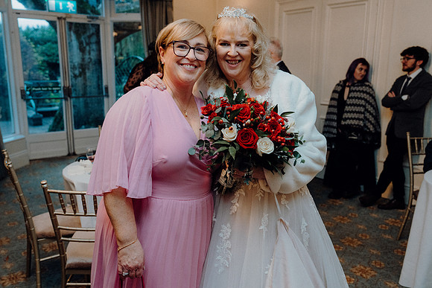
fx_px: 388
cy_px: 144
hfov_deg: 58.3
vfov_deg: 40.8
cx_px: 215
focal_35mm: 32
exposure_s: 1/160
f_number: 3.5
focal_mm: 30
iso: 2500
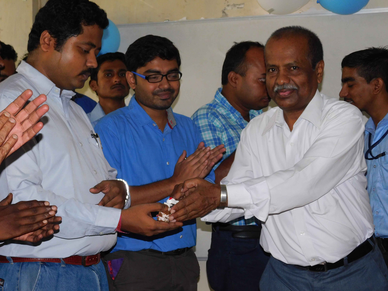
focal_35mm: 80
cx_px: 194
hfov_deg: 24.4
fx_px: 897
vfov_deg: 18.4
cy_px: 146
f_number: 4.4
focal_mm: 14.2
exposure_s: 1/60
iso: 250
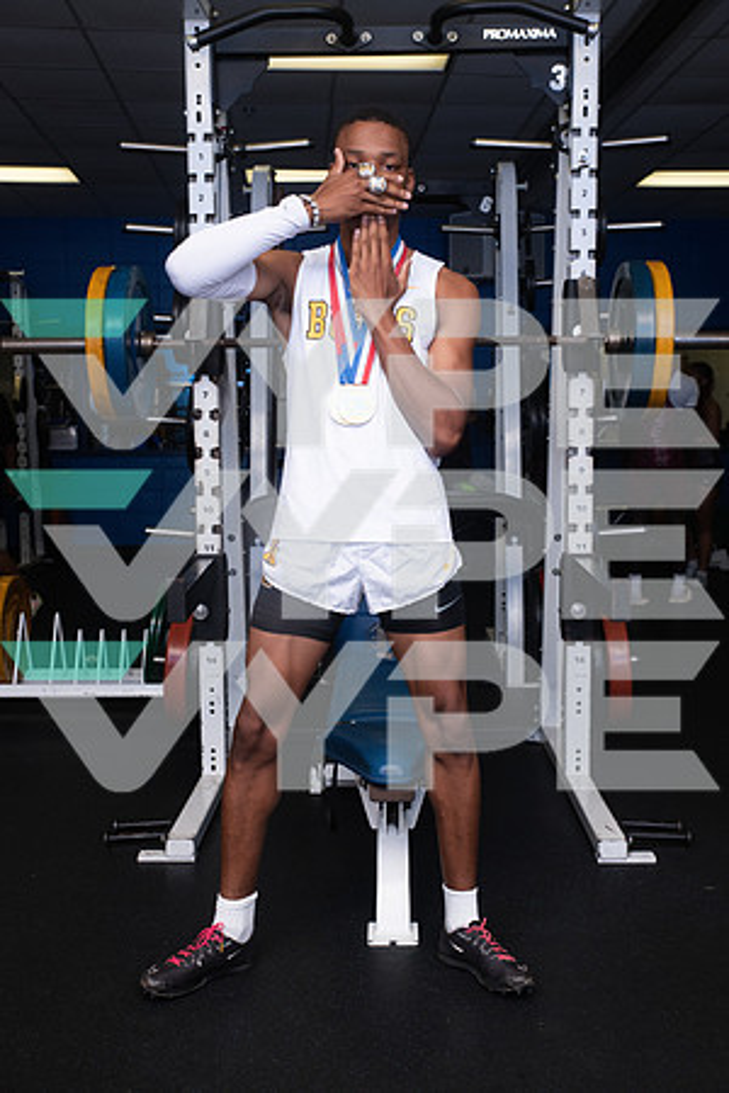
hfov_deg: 33.4
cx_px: 364
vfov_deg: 48.5
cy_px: 546
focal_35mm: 40
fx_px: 1215
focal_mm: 40
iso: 500
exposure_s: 1/400
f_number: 6.3
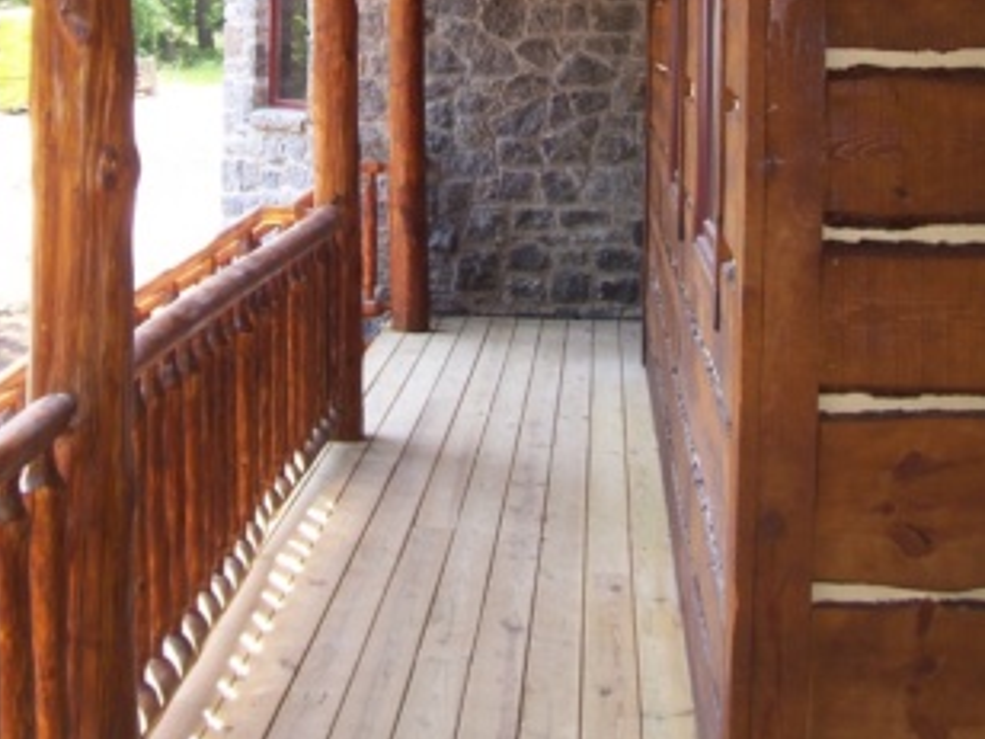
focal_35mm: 59
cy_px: 22
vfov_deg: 23.9
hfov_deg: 32.6
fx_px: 1679
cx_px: 401
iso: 80
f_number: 2.7
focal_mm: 6
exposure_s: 1/60
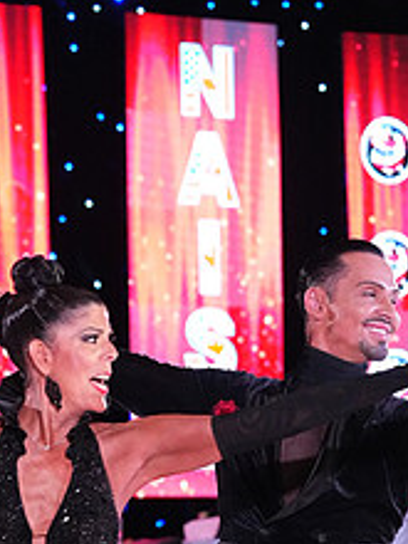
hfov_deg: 5.9
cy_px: 712
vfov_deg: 7.7
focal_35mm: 253
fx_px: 3976
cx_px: 145
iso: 8000
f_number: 4.5
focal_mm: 100
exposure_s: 1/400
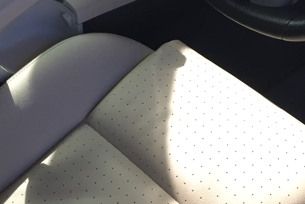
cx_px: 152
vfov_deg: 14.1
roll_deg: +0.5
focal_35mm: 95
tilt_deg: -36.4
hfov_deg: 21.5
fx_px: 805
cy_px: -17
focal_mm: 4.15
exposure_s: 1/33
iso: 32
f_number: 2.2
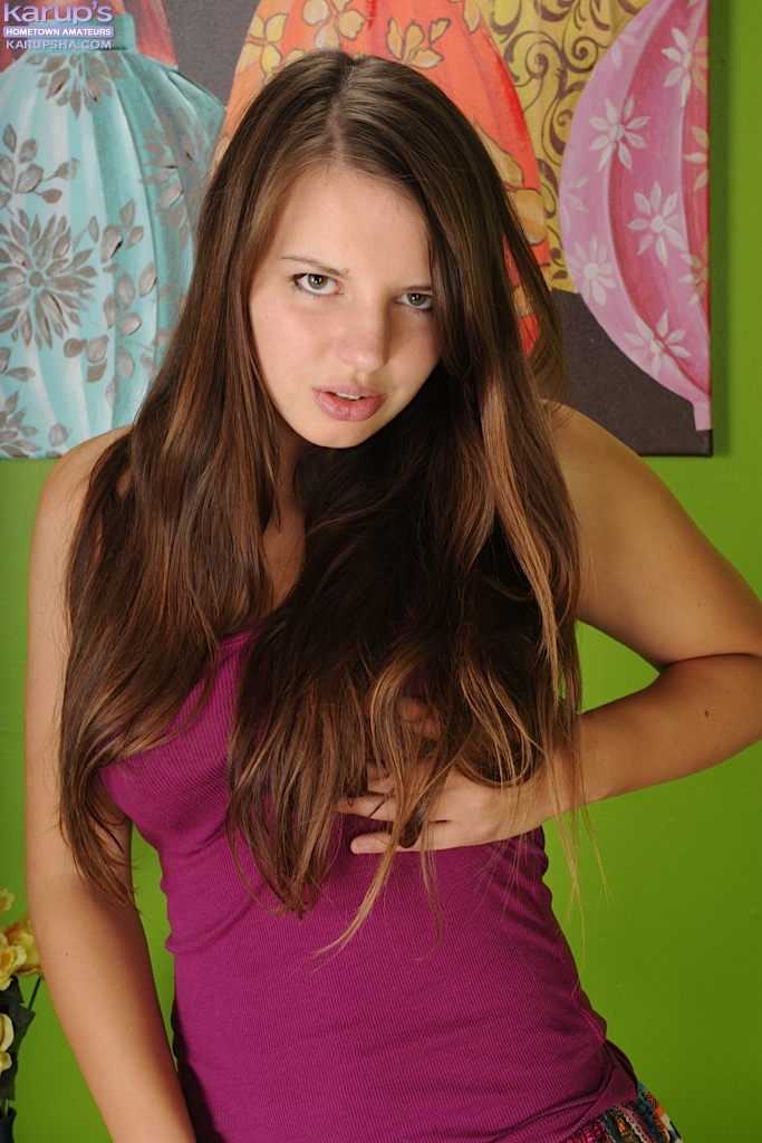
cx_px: 381
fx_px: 2222
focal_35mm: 70
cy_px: 572
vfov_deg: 28.8
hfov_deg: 19.5
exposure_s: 1/250
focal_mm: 70
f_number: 16
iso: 250
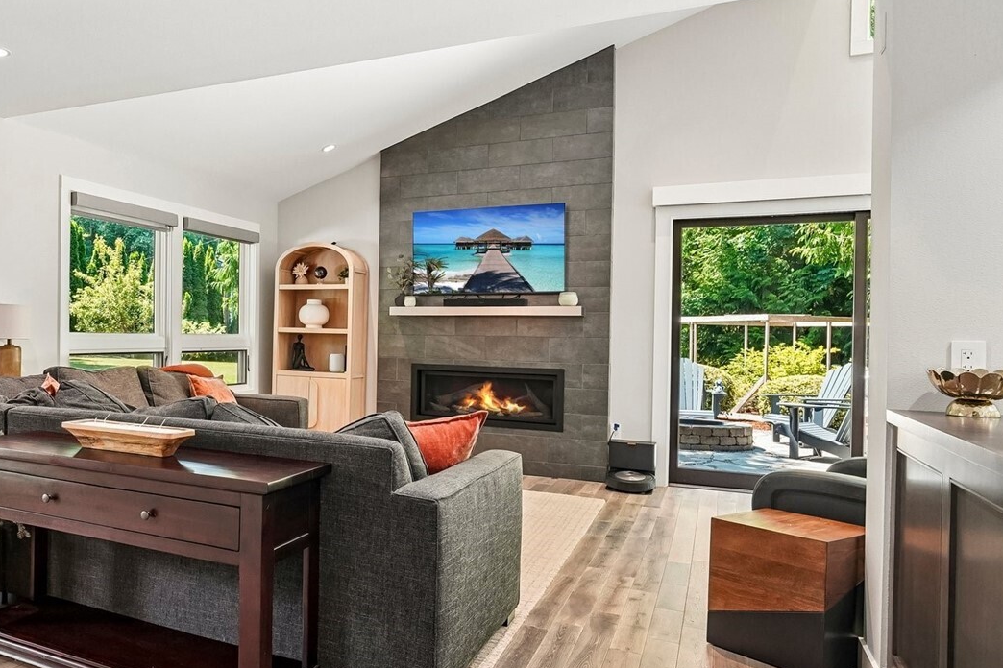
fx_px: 724
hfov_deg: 64.6
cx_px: 233
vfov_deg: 49.5
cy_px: 348
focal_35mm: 26
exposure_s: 1/20
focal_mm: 16
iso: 1600
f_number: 8
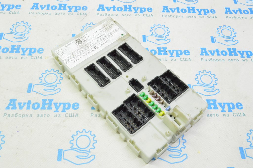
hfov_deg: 53.2
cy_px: 84
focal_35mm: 36
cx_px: 126
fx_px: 253
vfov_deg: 36.8
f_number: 20
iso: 6400
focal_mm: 24
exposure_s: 1/20
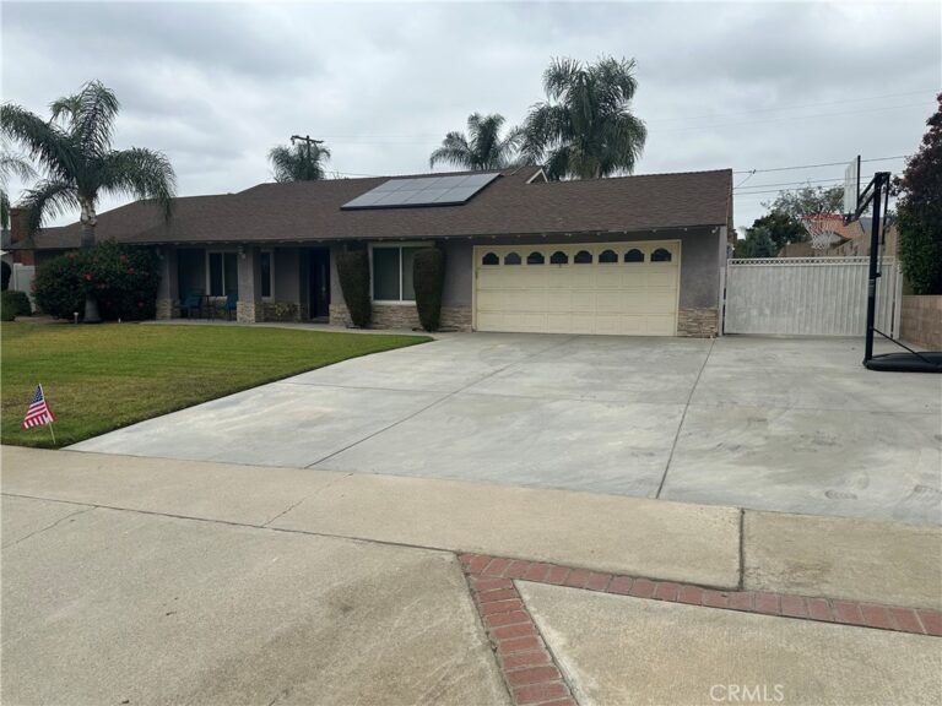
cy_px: 353
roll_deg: -0.2
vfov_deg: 56.8
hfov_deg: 71.6
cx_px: 471
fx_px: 653
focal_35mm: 24
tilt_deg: -4.9
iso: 80
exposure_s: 1/5000
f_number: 1.78
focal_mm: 6.86
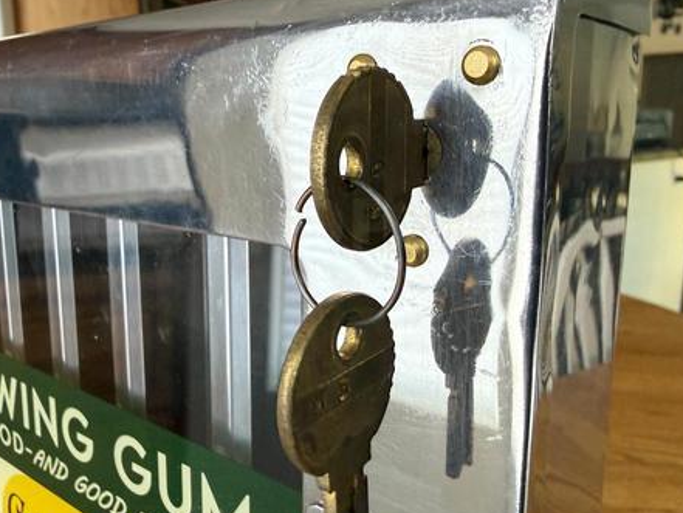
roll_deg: -0.7
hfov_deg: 61.5
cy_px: 225
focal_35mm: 29
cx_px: 371
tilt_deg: -11.1
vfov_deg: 48.1
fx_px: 572
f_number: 2.2
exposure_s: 1/60
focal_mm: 2.22
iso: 320
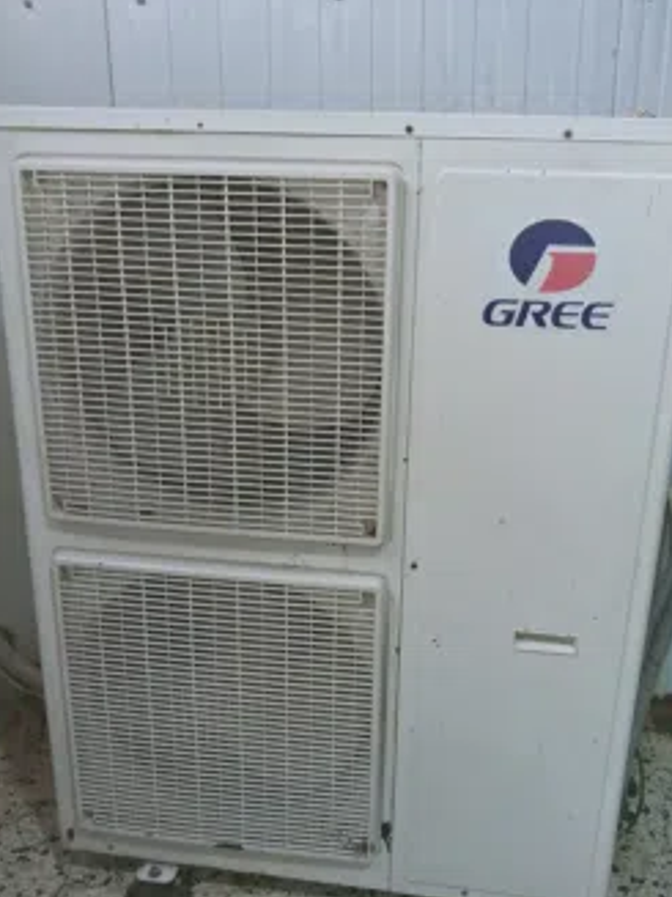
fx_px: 855
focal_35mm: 33
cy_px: 447
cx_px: 354
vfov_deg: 55.4
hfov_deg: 42.9
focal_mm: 4
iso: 20
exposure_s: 1/50
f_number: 1.8
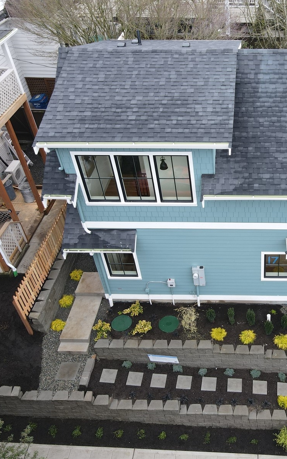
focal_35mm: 34
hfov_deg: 35.3
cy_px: 229
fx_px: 426
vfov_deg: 56.7
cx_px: 254
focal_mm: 4.5
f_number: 2.8
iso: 100
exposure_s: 1/60
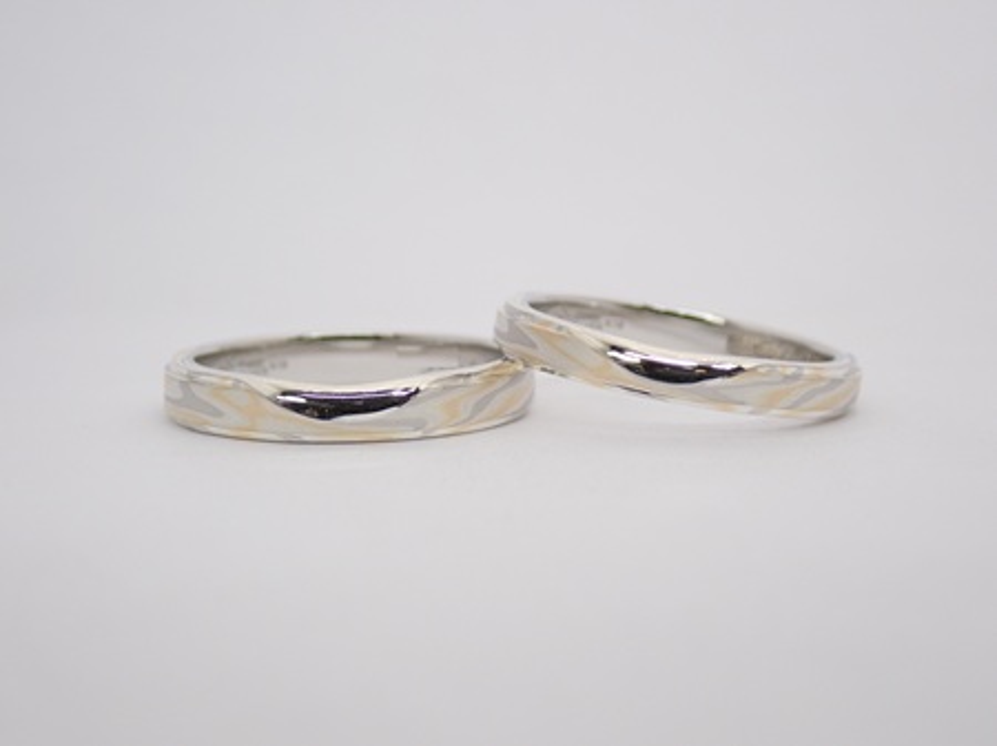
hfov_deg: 25.3
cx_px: 498
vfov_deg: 19.1
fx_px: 2217
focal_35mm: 77
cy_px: 373
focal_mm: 13.65
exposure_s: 1/125
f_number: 4.1
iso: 200
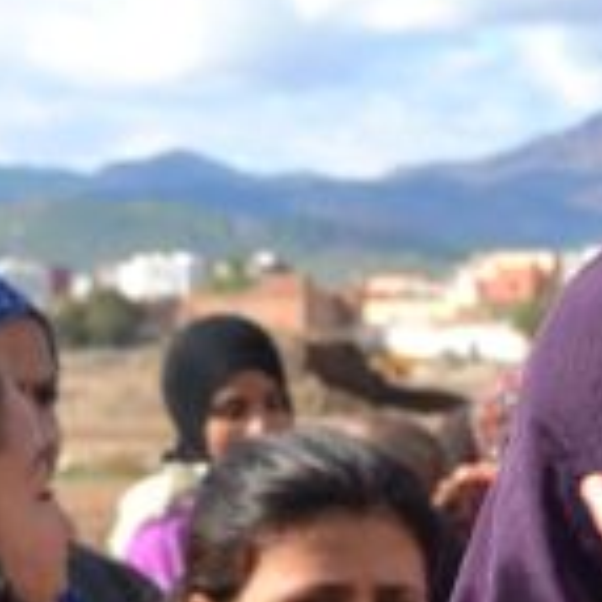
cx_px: 1170
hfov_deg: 8.2
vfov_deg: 8.5
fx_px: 4033
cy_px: 560
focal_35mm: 205
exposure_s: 1/250
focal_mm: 36
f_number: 8
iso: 100
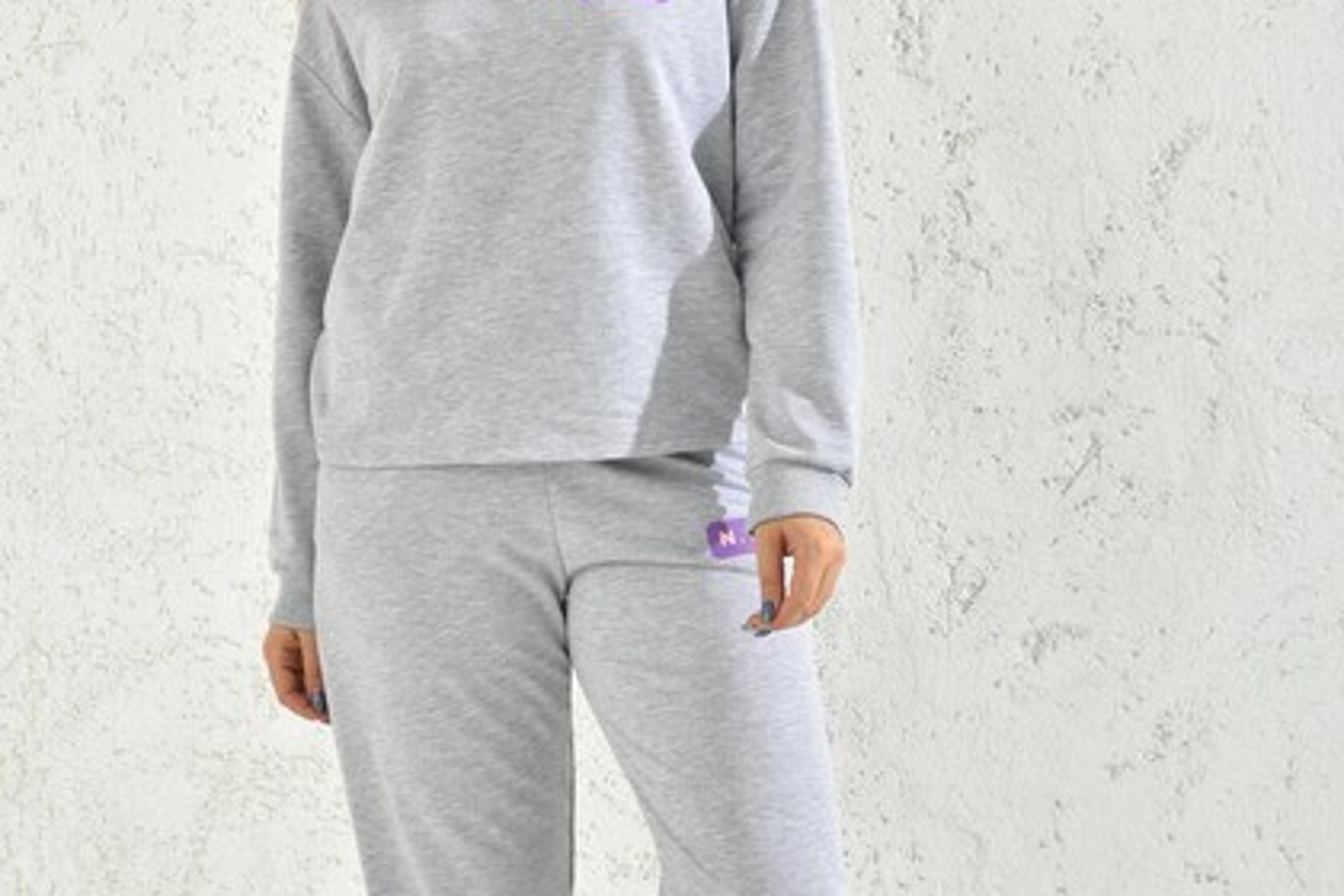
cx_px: 624
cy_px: 563
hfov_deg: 27.0
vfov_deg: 18.2
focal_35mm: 75
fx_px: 2800
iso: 100
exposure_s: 1/160
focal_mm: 42
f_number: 7.1
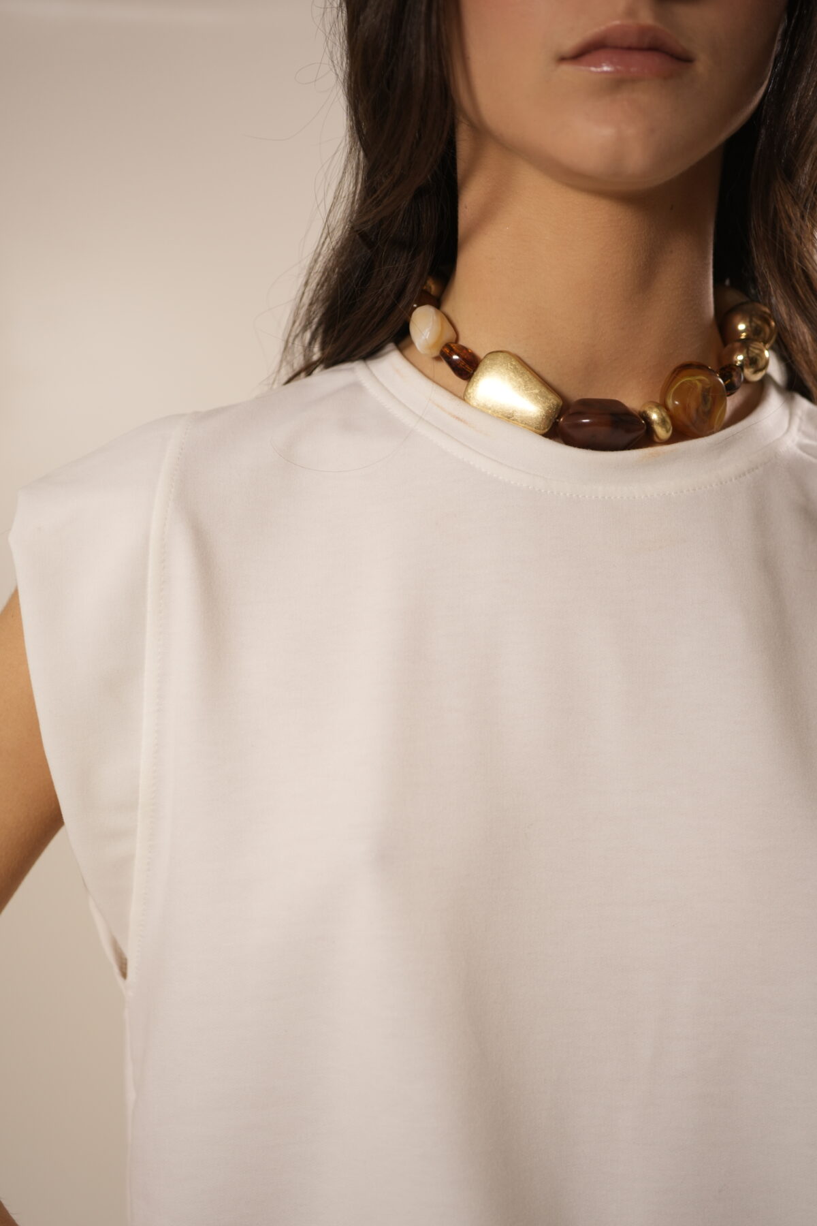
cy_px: 613
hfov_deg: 27.0
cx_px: 408
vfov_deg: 39.6
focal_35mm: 50
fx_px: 1702
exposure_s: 1/100
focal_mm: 50
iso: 400
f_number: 2.8
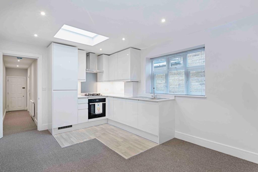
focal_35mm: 16
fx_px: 118
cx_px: 129
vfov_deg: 72.1
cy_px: 86
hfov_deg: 95.0
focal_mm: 11
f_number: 8
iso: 100
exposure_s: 1/2
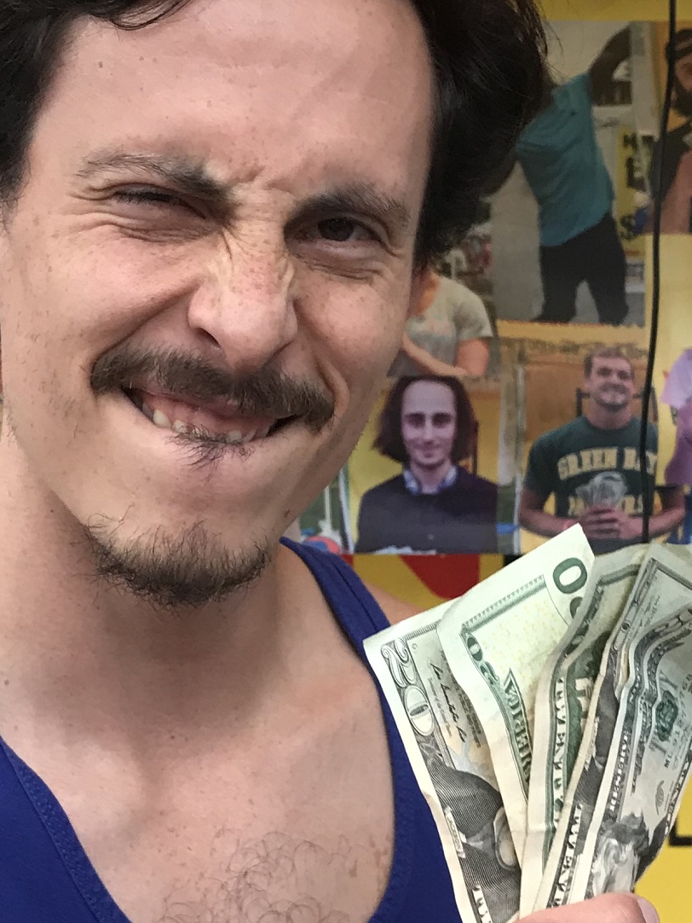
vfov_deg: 28.1
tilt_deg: -1.1
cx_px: 264
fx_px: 1838
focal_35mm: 69
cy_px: 537
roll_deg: +1.4
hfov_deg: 21.3
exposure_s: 1/40
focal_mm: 3.99
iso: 25
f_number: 1.8
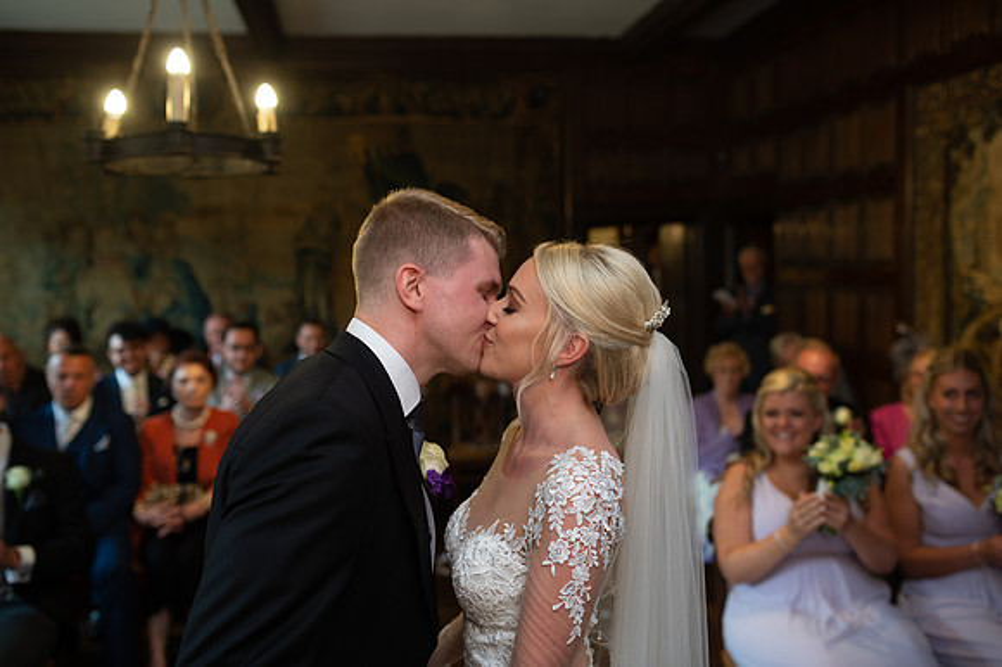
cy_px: 334
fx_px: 974
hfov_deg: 54.5
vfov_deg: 37.8
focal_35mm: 35
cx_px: 501
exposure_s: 1/80
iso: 500
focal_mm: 35
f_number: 2.5
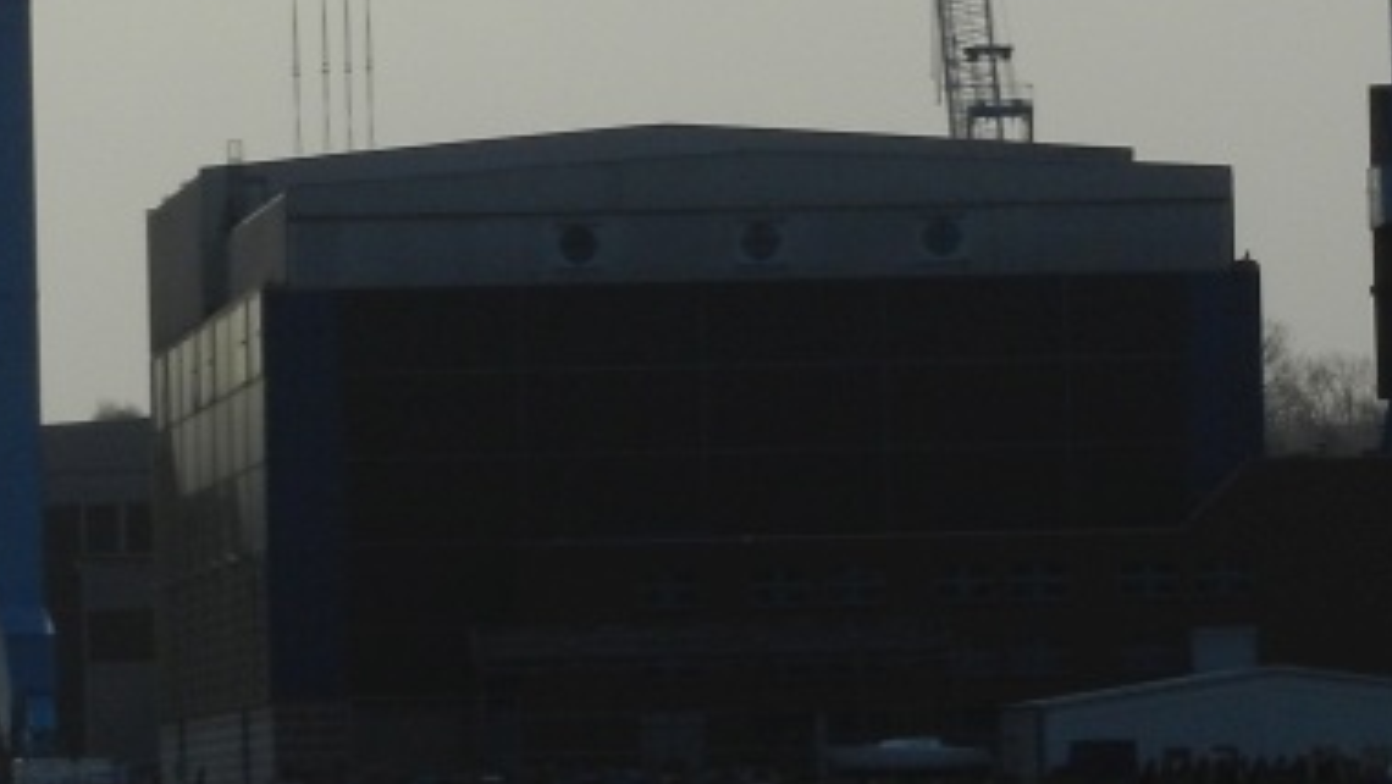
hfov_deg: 4.5
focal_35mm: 484
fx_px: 17870
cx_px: 1355
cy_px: 550
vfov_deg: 2.5
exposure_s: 1/640
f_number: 5.3
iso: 160
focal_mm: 29.7
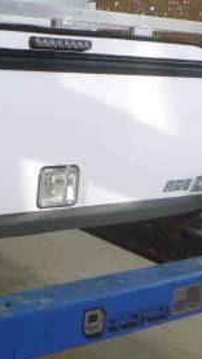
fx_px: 599
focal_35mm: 63
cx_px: -80
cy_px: 73
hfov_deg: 17.6
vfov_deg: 32.4
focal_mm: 4.5
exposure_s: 1/40
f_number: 3.9
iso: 400
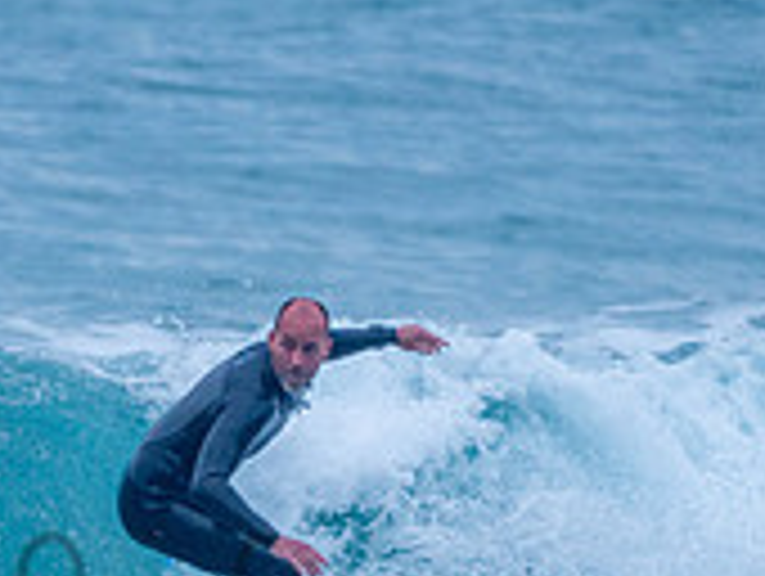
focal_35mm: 2011
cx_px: 213
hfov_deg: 1.0
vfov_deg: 0.7
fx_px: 44505
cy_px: 578
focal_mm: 500
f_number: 5.6
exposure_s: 1/640
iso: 500
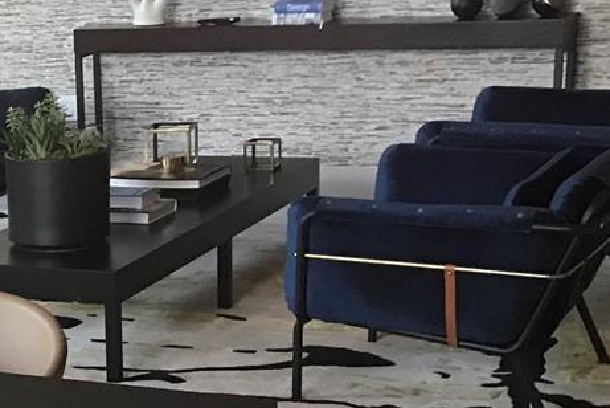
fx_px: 1712
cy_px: 448
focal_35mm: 101
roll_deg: +5.1
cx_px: -284
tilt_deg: -17.8
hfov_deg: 18.1
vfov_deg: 13.3
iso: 64
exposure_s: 1/15
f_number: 1.8
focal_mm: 3.99
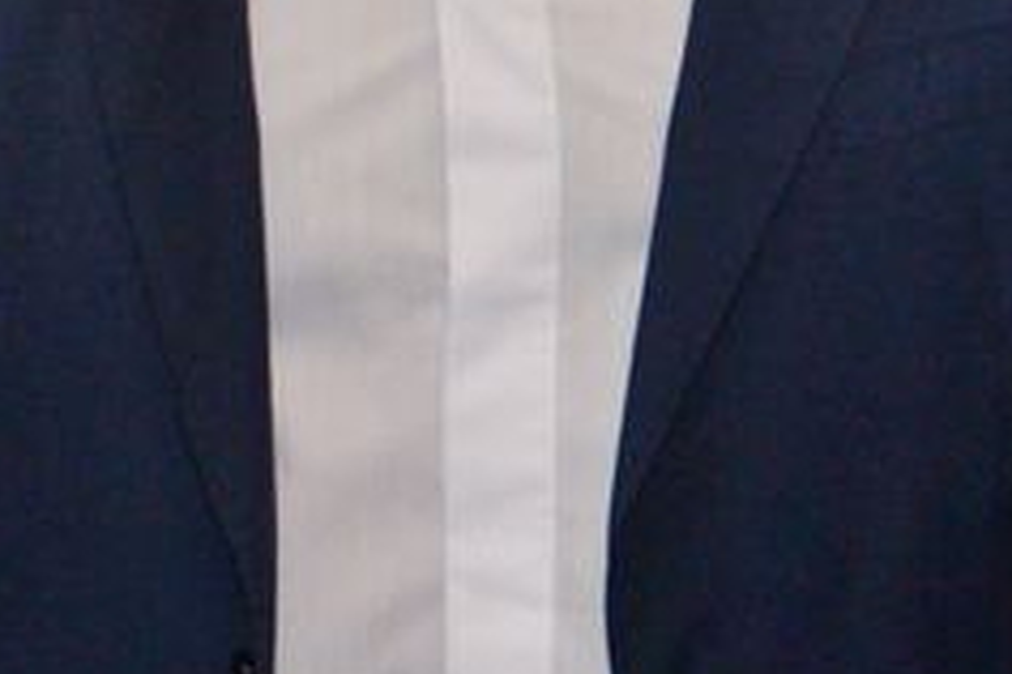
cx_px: -470
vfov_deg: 4.1
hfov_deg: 6.1
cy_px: -11
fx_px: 9473
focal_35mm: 337
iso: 800
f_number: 4.5
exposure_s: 1/250
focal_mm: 38
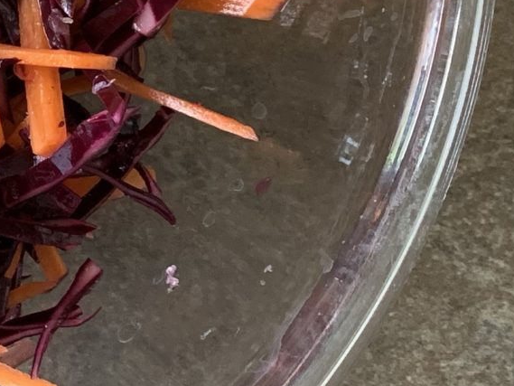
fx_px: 1738
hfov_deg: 14.9
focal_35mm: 117
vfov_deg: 12.3
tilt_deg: -81.6
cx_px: -370
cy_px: -98
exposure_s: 1/60
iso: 250
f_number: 1.8
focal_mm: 4.25
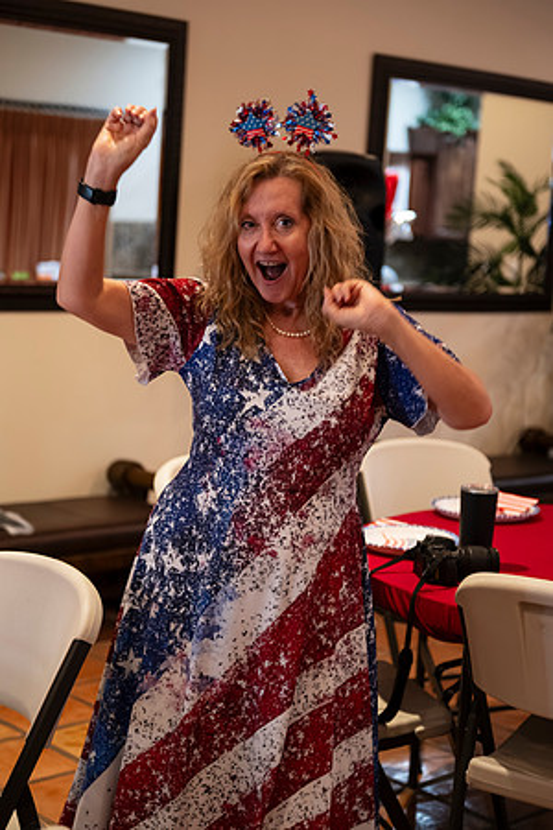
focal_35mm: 66
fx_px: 1521
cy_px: 415
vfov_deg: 30.5
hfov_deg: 20.6
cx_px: 276
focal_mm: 66
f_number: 2.8
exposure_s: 1/100
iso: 2500
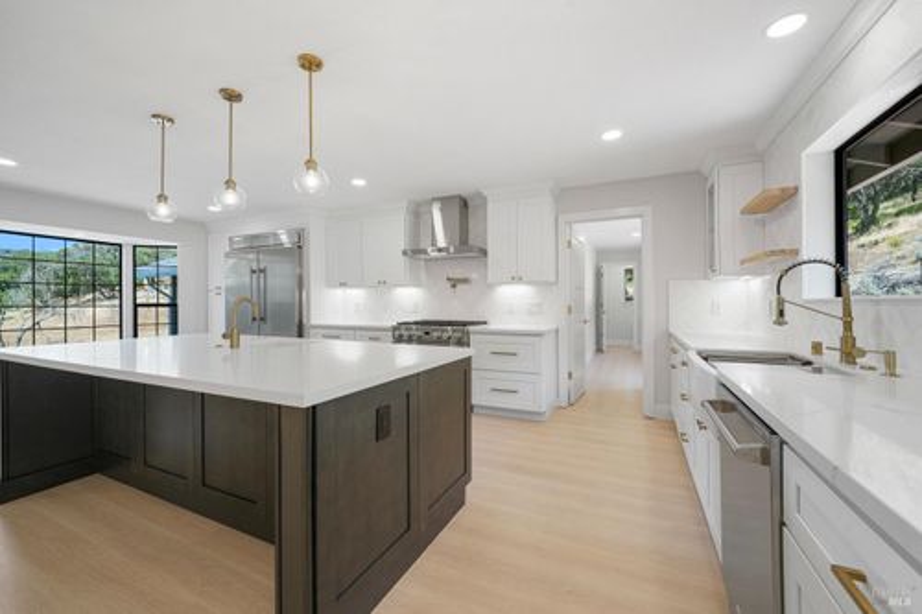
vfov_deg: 81.2
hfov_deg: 104.3
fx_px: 358
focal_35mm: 14
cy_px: 307
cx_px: 461
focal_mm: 14
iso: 100
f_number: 8
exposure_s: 1/13
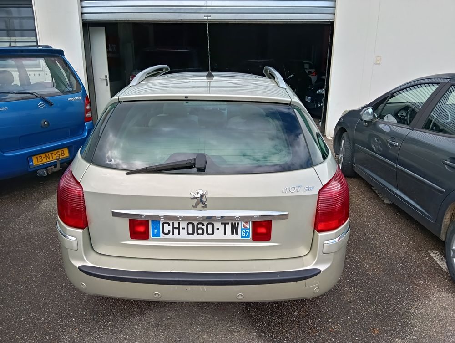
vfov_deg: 53.2
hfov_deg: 67.2
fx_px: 342
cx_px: 228
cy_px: 172
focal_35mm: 26
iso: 50
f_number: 1.8
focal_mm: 3.96
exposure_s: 1/121
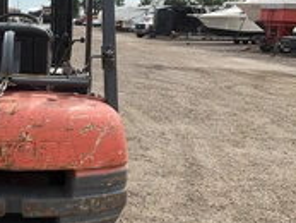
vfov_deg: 21.9
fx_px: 573
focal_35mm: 67
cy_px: 122
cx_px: 5
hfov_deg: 27.4
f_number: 1.8
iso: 25
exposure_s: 1/1730
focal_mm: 3
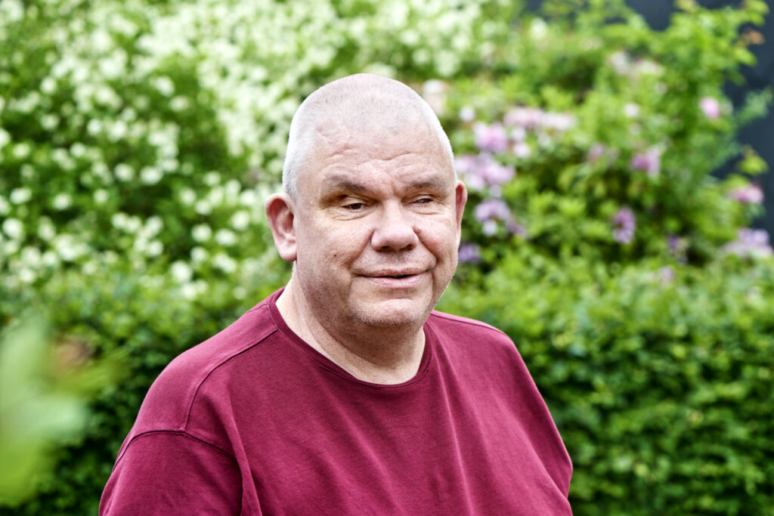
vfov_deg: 13.0
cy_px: 258
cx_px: 387
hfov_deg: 19.5
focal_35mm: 105
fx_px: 2258
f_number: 6.3
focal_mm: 105
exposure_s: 1/160
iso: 320
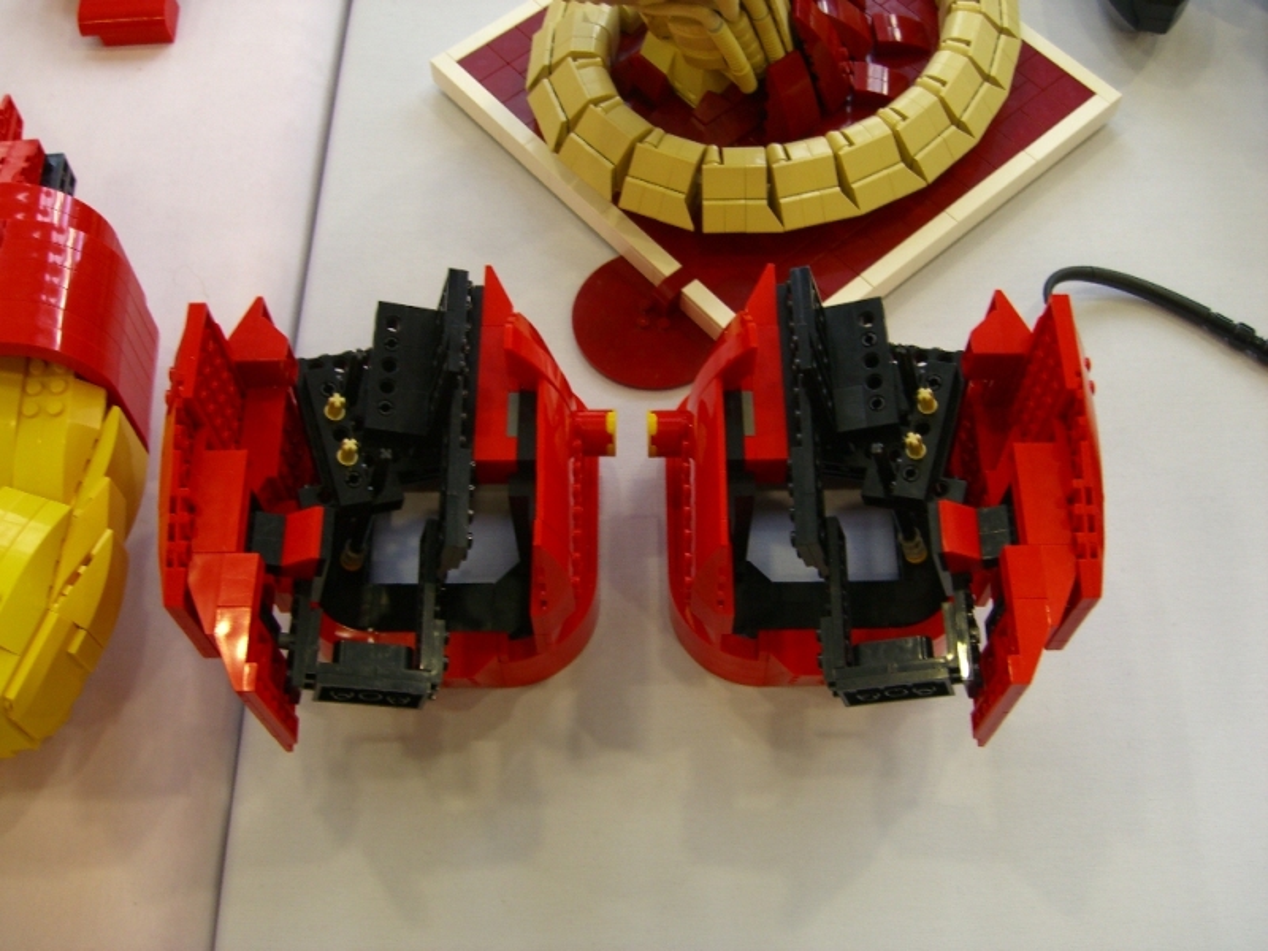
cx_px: 634
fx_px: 1392
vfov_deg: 37.7
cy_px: 476
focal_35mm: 38
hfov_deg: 49.0
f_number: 2.8
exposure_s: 1/30
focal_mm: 7.9
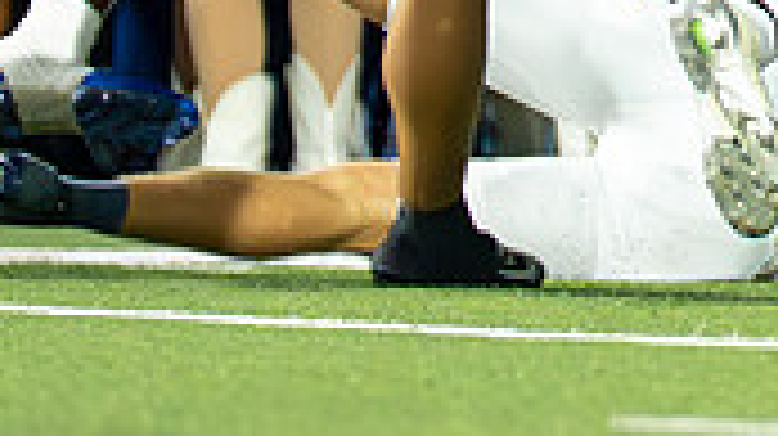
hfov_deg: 1.1
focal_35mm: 2001
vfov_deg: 0.6
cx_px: 1596
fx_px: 41248
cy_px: -623
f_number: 2.8
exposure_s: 1/1600
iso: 3200
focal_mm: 200
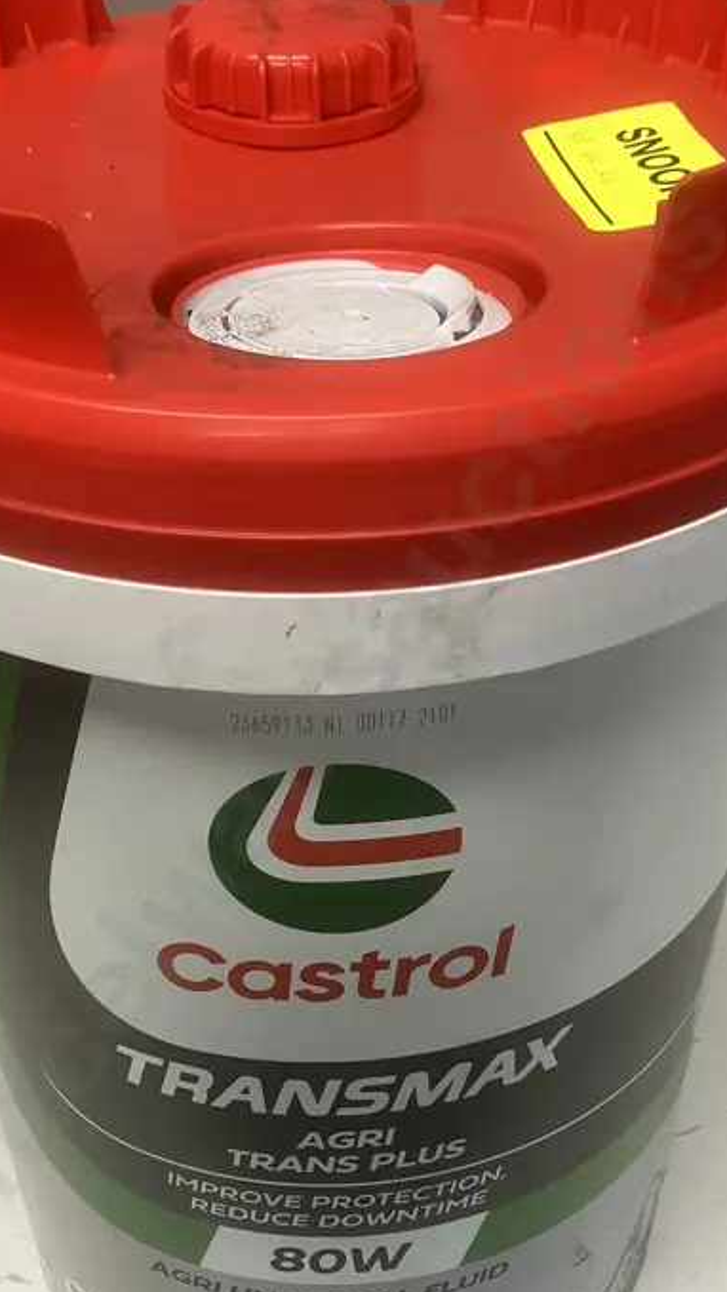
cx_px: 344
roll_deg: -0.2
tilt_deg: -35.8
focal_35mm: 46
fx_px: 1576
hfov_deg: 26.0
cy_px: 693
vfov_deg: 44.5
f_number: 1.8
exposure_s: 1/50
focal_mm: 3.99
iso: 64
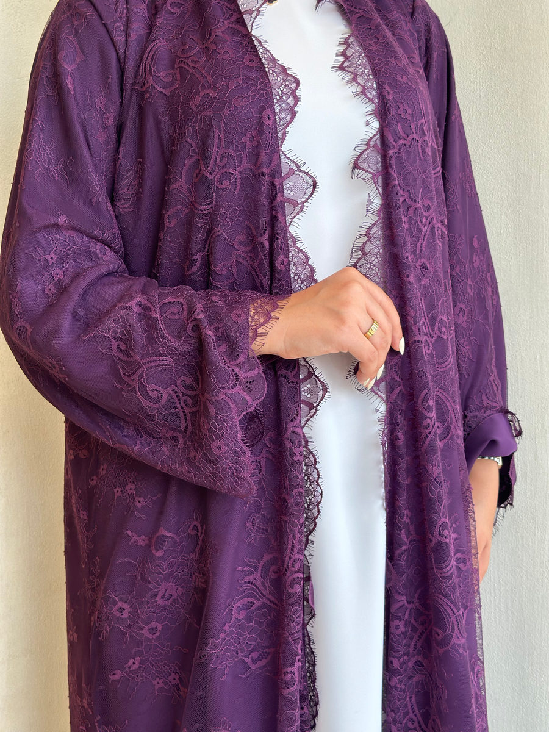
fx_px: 1015
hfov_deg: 30.3
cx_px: 274
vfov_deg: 39.7
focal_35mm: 48
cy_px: 366
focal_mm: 6.86
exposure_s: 1/415
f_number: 1.78
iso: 80
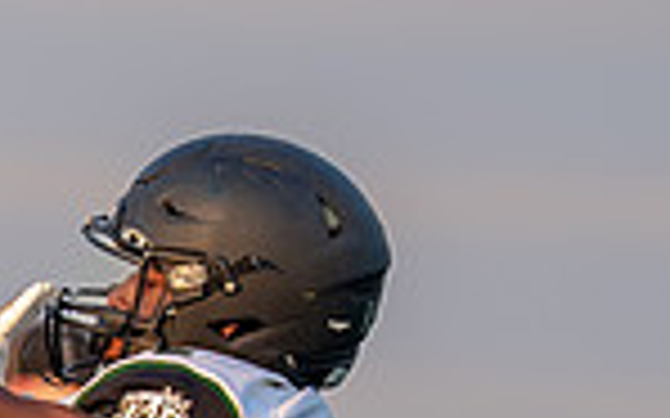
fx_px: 22798
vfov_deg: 1.1
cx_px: -323
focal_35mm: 1249
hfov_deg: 1.7
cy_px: 769
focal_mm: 200
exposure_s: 1/2500
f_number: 2.8
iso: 400
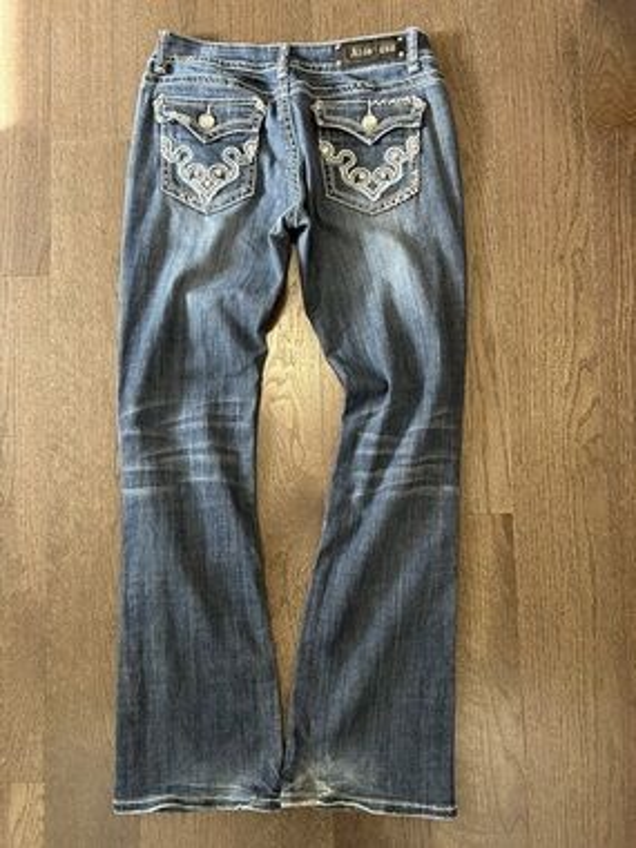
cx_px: 318
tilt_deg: -85.1
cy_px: 424
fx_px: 637
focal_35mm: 26
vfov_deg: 67.3
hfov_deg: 53.1
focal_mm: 5.7
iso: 200
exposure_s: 1/60
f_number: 1.5
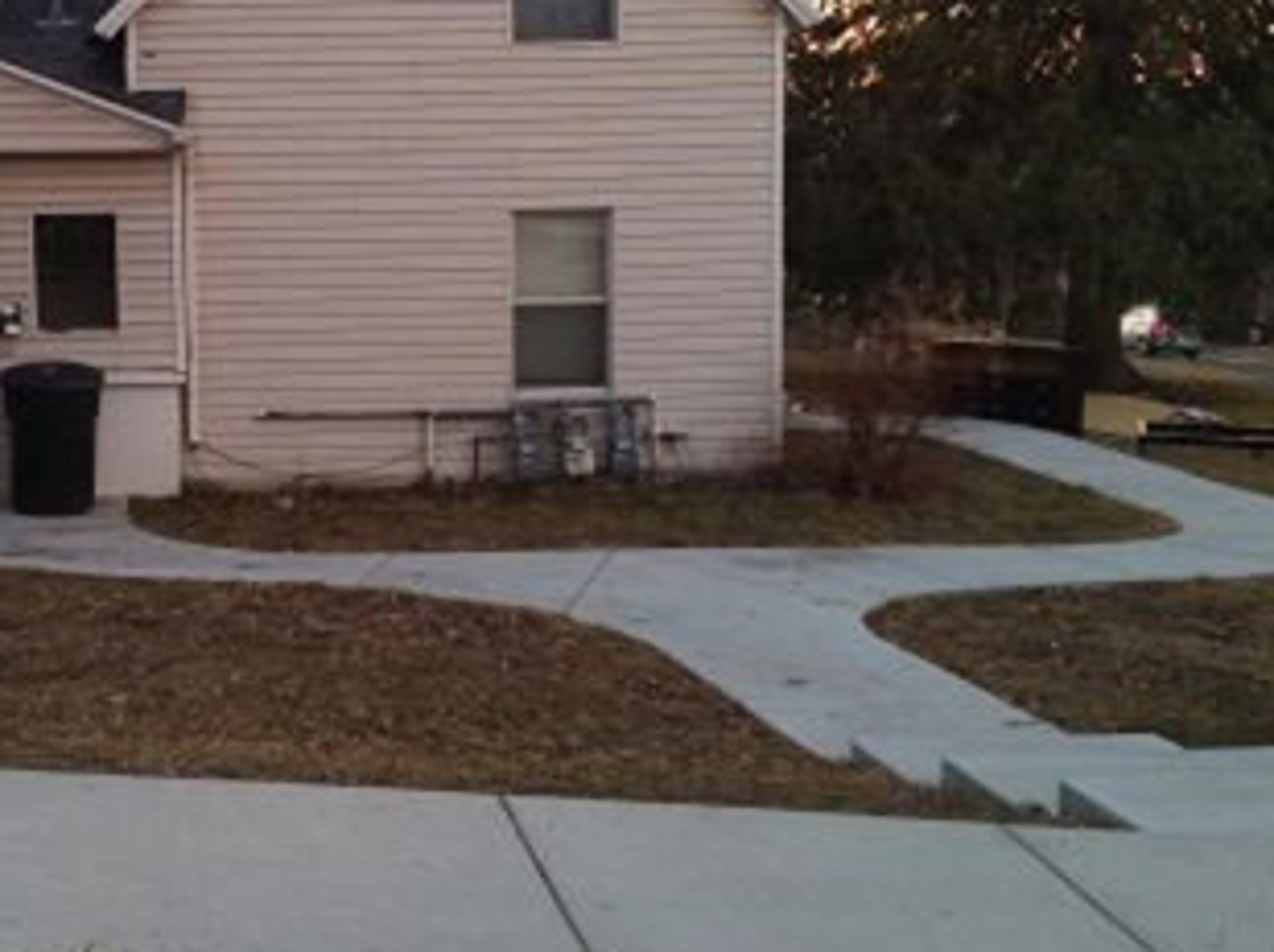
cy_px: 350
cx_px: 227
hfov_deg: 33.2
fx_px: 2059
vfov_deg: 26.0
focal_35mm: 56
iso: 54
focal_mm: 4.75
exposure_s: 1/30
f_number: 2.2
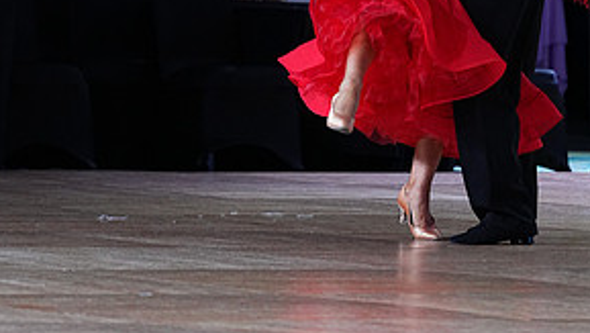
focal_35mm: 420
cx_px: 375
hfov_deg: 5.1
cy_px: -206
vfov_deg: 2.9
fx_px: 6575
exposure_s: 1/500
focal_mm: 200
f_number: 4
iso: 2000
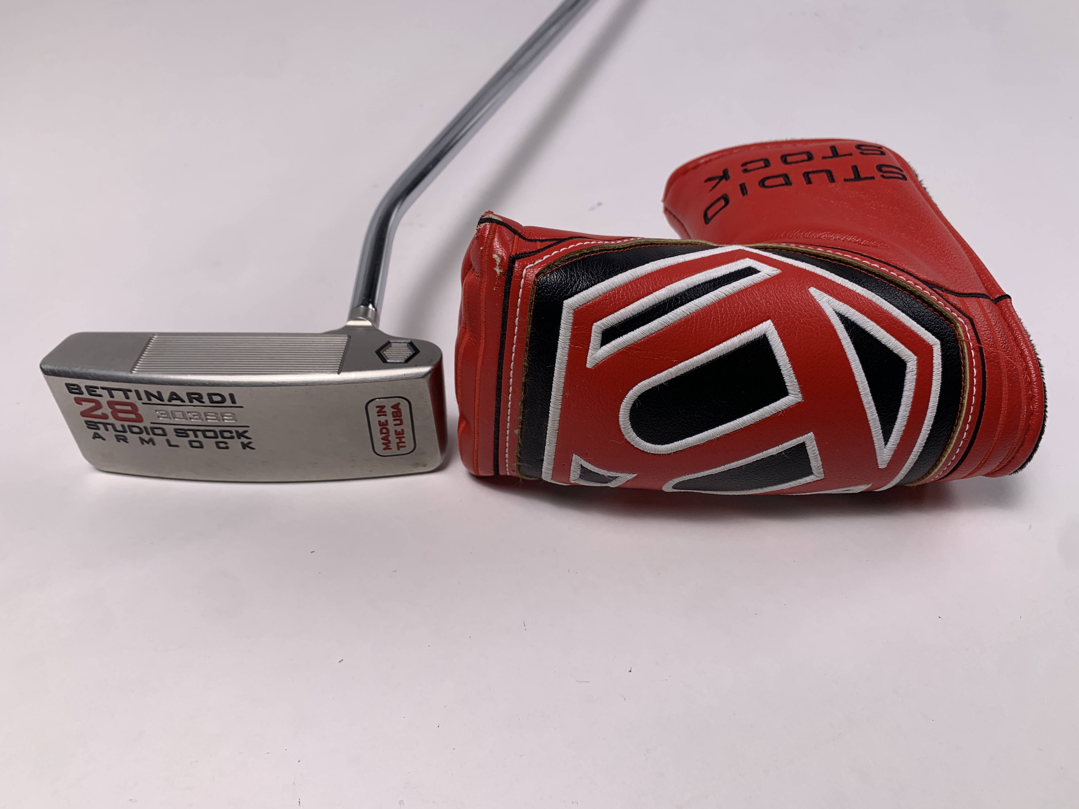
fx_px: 810
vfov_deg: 53.1
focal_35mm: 26
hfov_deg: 67.3
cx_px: 540
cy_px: 404
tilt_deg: -45.8
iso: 25
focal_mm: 4.25
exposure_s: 1/300
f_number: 1.8
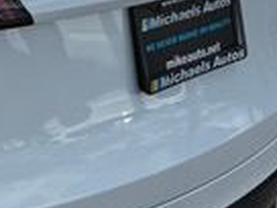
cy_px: 41
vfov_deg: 13.0
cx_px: -191
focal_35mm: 113
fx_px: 904
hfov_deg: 15.4
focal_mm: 6.76
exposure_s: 1/9091
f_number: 1.78
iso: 80
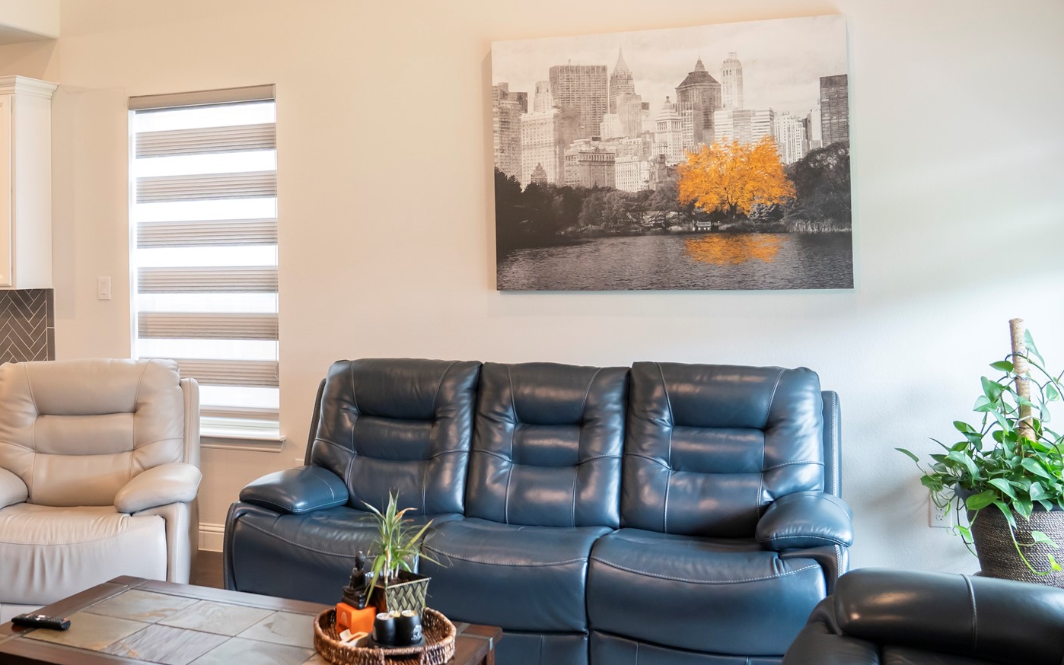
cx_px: 331
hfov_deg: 50.3
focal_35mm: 38
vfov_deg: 33.3
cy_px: 229
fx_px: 1102
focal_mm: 24
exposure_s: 1/200
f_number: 3.2
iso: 2000
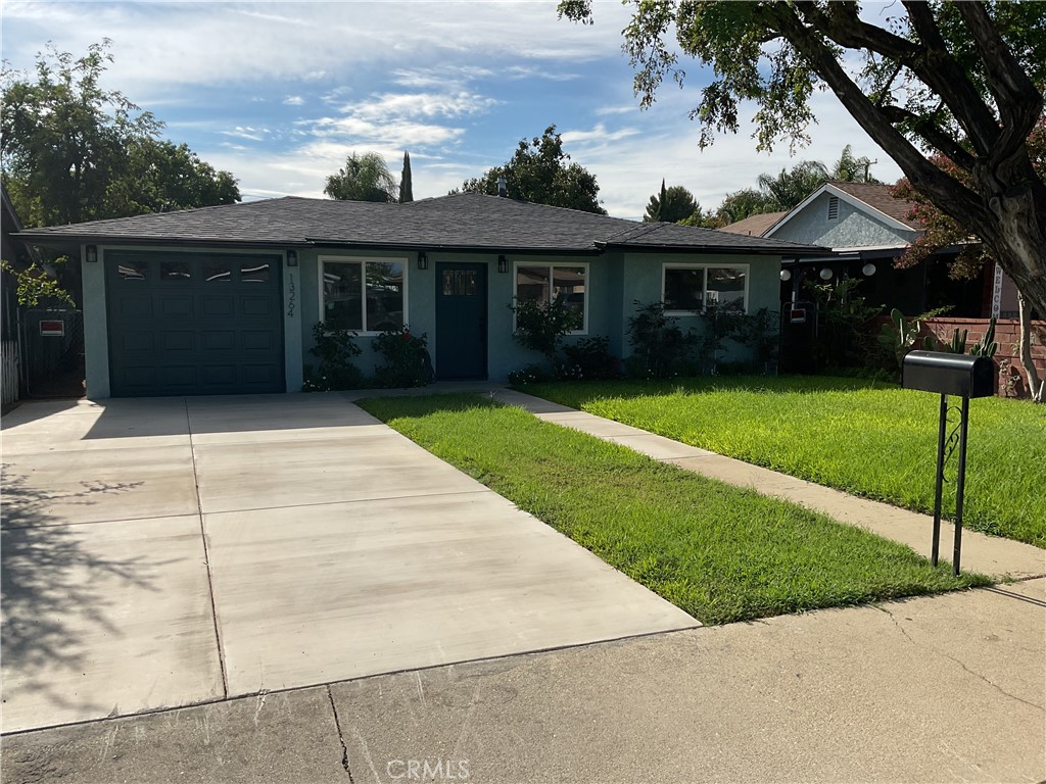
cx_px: 523
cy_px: 392
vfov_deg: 48.2
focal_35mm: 29
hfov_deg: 61.7
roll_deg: +0.6
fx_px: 876
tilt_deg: -5.7
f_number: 1.8
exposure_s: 1/3322
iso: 16
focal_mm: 3
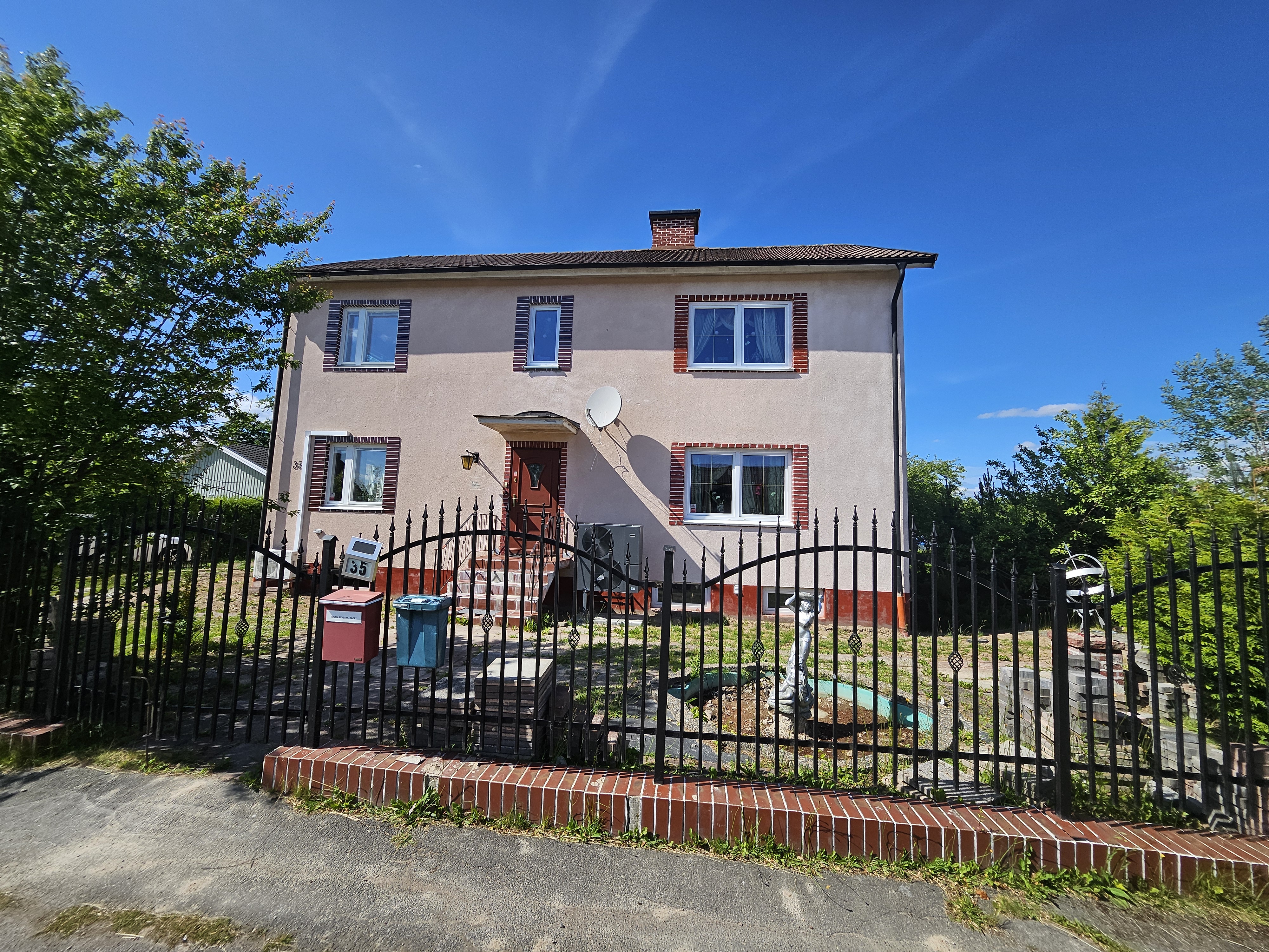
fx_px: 477
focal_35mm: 13
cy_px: 476
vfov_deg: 89.9
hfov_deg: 106.2
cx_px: 634
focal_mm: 1.7
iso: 32
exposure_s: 1/1192
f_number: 2.2
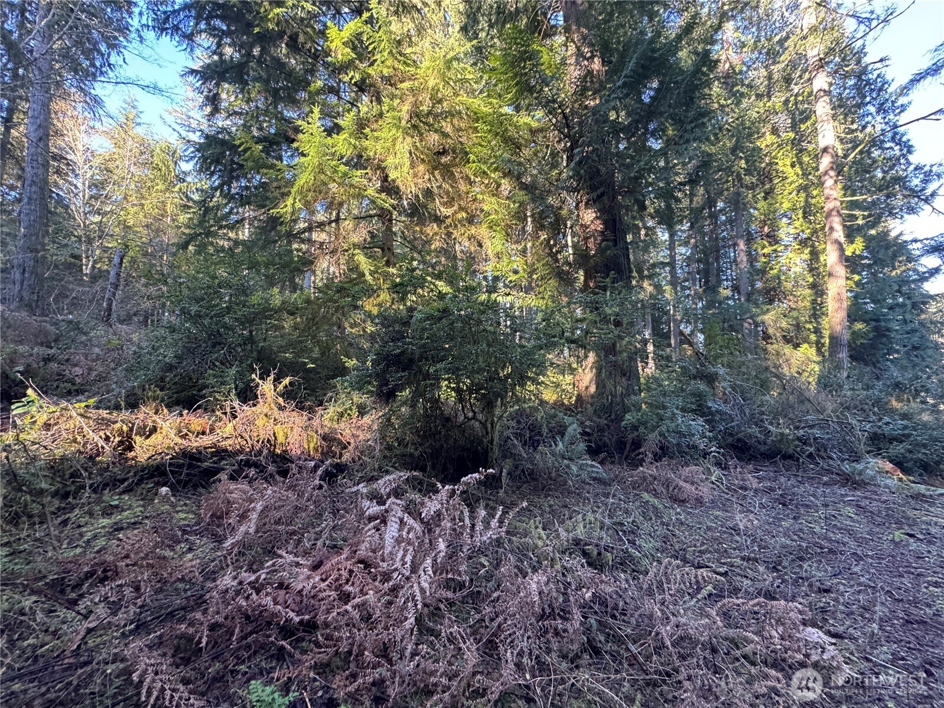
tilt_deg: +6.1
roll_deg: +1.0
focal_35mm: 14
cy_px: 354
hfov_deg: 102.1
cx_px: 472
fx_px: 382
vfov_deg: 85.7
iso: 320
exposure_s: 1/99
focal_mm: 2.22
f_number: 2.2
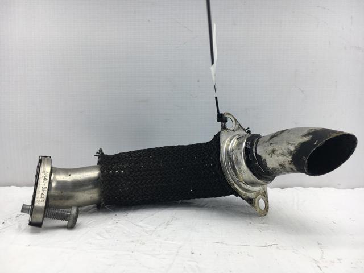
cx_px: 182
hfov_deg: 61.7
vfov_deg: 48.2
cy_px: 136
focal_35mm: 29
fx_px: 305
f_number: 2.2
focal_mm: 4.15
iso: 25
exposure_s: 1/180
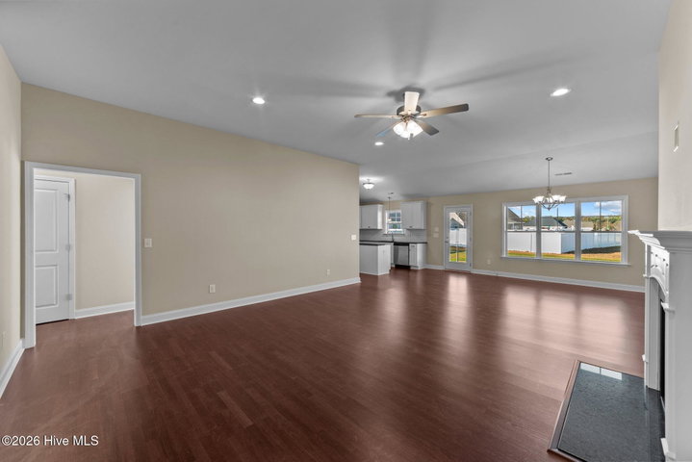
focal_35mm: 14
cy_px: 231
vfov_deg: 81.3
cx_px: 346
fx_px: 269
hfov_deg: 104.2
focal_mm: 14
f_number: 9
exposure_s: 1/2
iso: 100
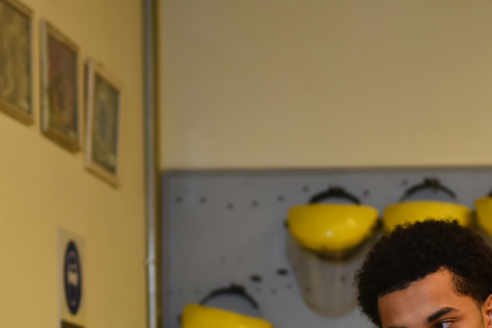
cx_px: 304
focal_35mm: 188
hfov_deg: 10.9
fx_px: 2569
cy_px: 416
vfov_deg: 7.2
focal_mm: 70
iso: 500
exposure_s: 1/125
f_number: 2.8
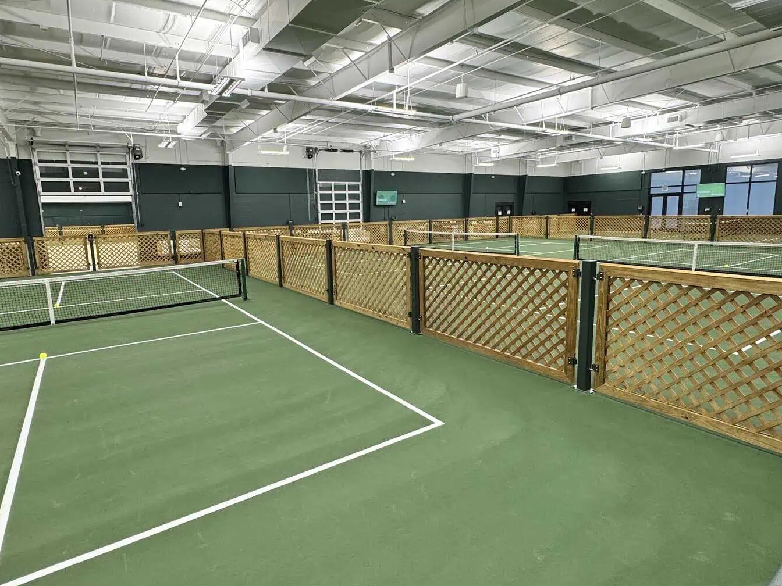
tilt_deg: -8.8
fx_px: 452
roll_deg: +1.6
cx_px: 378
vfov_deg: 65.9
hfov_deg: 81.7
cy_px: 275
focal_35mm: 20
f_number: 2.2
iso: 160
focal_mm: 2.22
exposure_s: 1/120
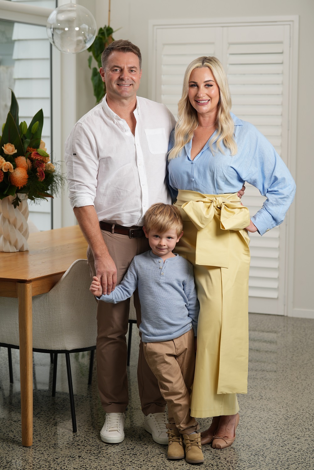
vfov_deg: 25.7
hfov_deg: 17.3
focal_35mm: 79
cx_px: 157
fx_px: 1034
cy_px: 235
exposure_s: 1/160
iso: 100
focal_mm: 79
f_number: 4
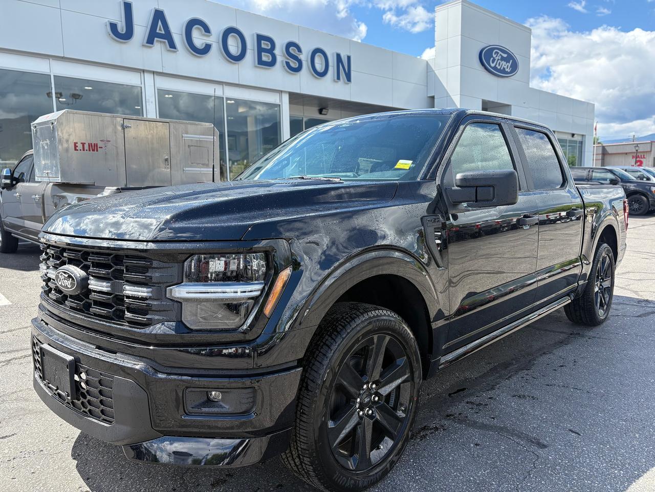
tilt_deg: -6.7
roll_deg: +1.7
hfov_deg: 67.3
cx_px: 328
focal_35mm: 26
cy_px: 246
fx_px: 492
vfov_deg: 53.1
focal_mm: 5.96
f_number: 1.6
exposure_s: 1/1337
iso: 64
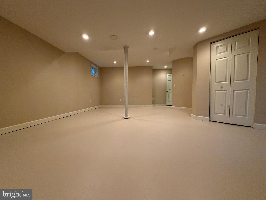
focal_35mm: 14
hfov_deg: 102.1
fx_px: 108
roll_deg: +0.1
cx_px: 133
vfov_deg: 85.7
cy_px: 100
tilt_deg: -2.7
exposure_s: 1/60
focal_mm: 2.22
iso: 500
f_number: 2.2
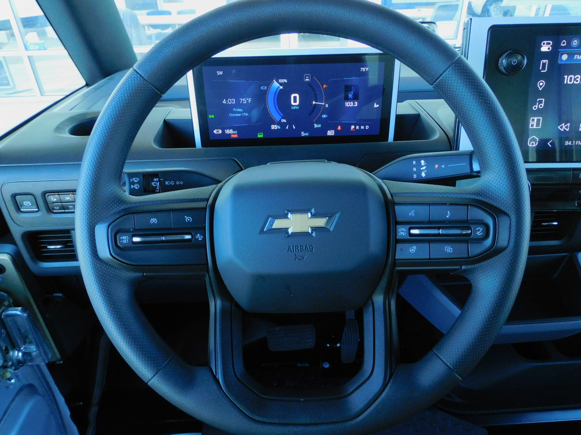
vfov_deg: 56.8
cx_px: 290
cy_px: 218
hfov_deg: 71.6
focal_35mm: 24
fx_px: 403
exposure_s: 1/25
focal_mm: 4.3
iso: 400
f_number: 3.3
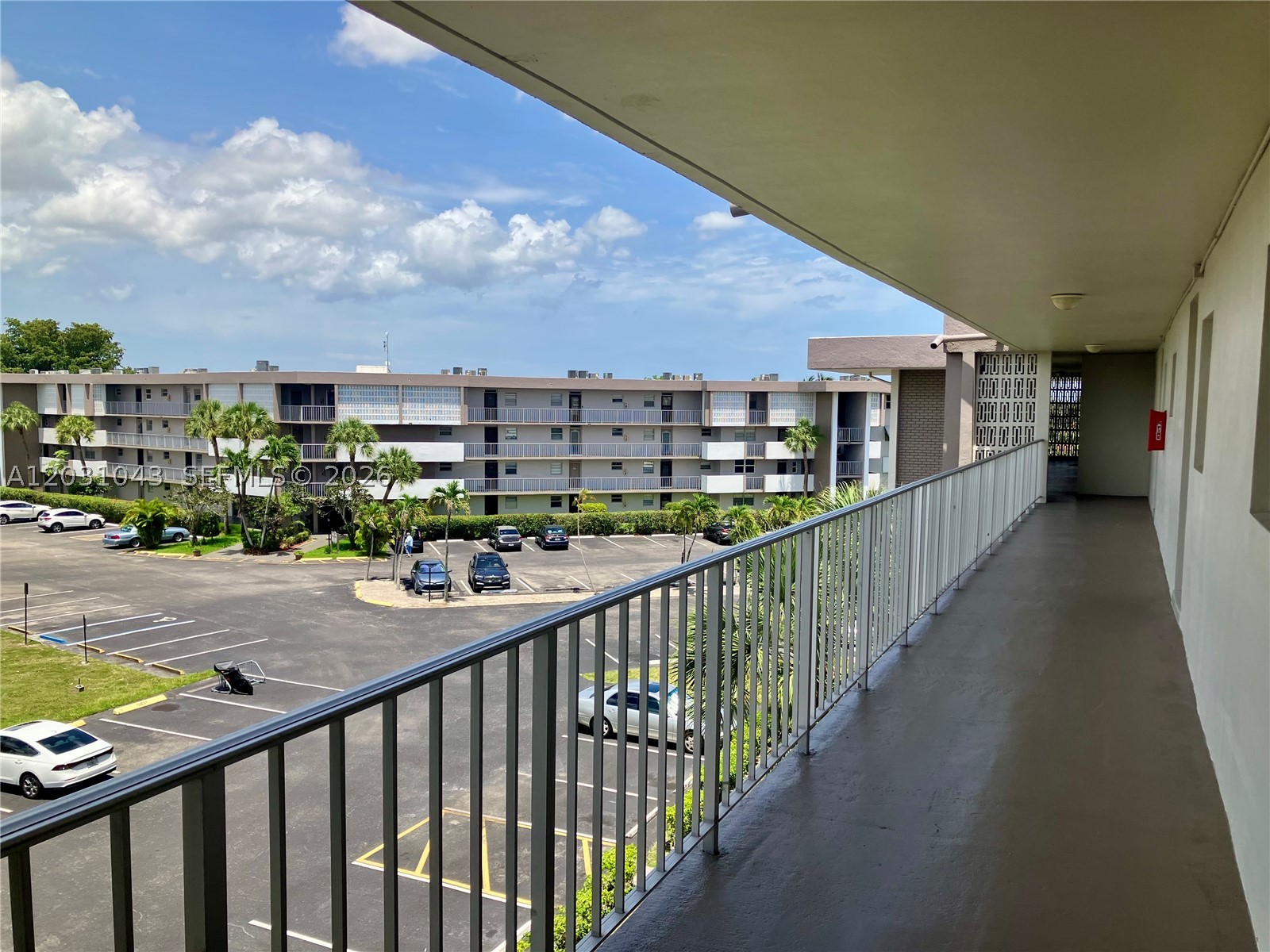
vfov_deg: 49.7
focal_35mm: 28
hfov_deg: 63.4
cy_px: 476
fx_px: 1027
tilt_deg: -3.1
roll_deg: +1.4
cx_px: 635
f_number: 1.8
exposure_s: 1/1946
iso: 32
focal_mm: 3.99
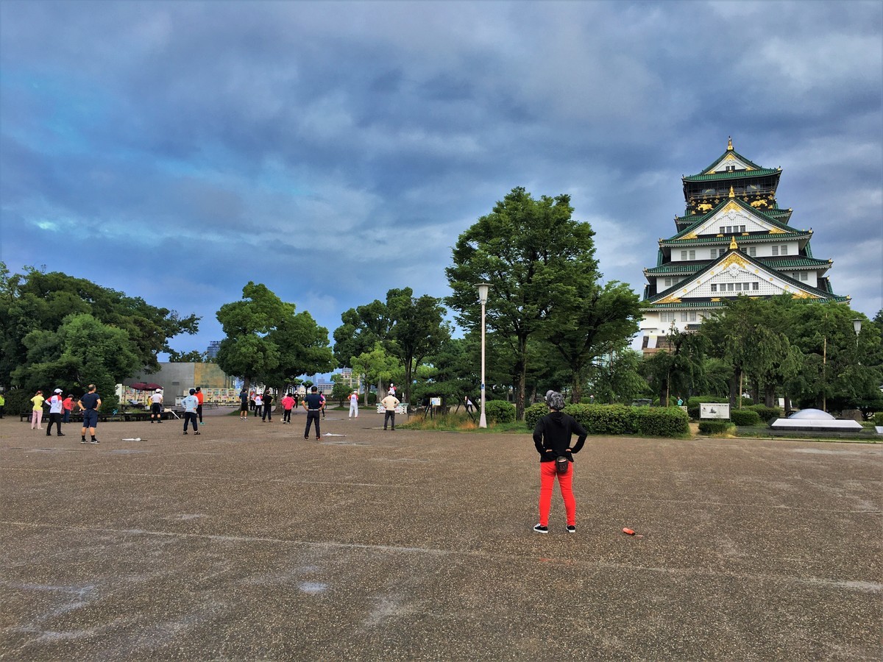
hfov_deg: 61.7
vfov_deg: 48.2
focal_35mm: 29
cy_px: 331
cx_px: 442
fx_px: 740
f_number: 2.2
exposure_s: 1/212
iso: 25
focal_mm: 4.15
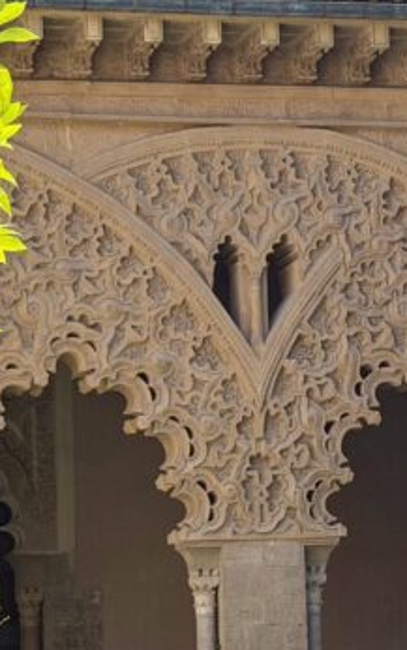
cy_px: 354
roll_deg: +2.1
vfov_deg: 13.9
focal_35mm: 150
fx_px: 2661
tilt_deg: +7.1
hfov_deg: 8.7
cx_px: 251
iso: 80
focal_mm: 6.76
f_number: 1.78
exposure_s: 1/1795
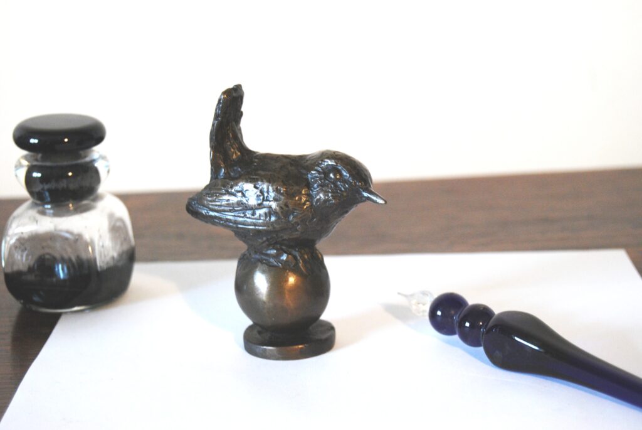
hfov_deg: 24.6
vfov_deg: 16.6
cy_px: 215
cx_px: 321
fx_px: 1473
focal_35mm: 82
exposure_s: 1/50
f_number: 5.6
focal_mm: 55
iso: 800
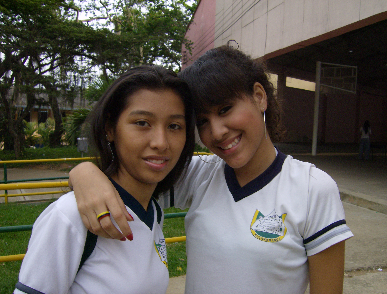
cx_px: 194
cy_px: 147
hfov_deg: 51.1
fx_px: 404
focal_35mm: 36
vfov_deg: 40.0
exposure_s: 1/235
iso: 100
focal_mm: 6
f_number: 4.7
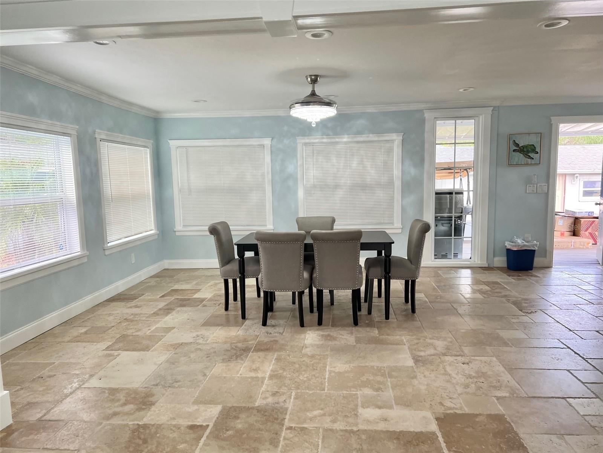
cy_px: 226
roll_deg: +1.3
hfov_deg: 67.3
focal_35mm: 26
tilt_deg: -5.8
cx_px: 302
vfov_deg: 53.1
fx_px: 453
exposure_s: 1/121
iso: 125
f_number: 1.5
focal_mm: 5.7
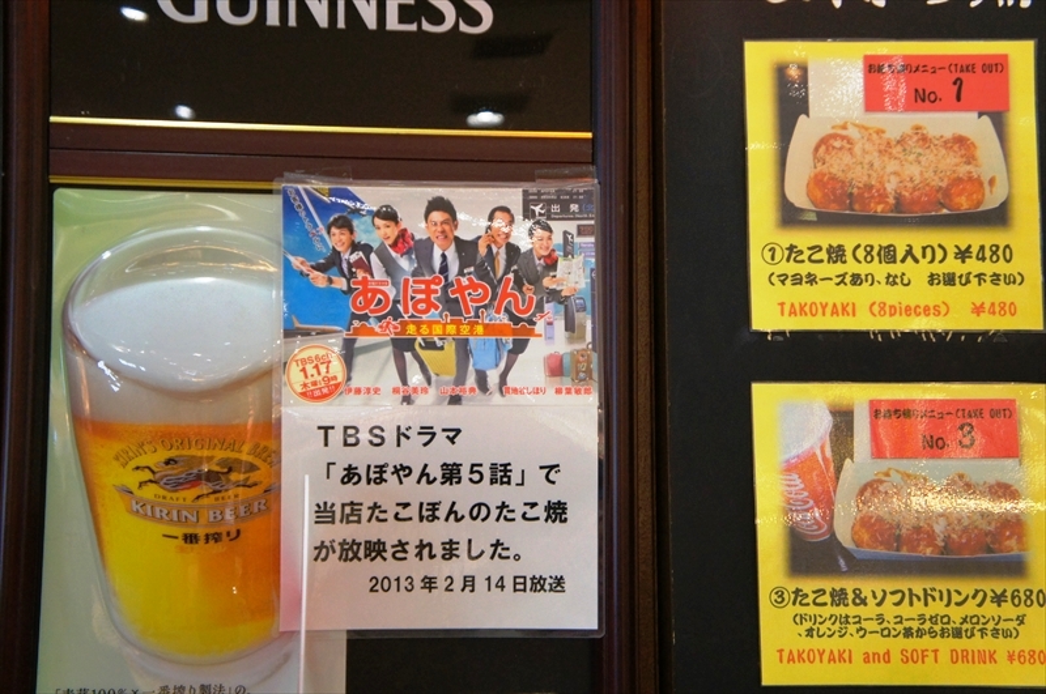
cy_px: 347
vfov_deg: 22.0
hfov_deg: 32.7
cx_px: 523
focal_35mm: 62
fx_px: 1784
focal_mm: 41
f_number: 4.5
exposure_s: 1/60
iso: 1600
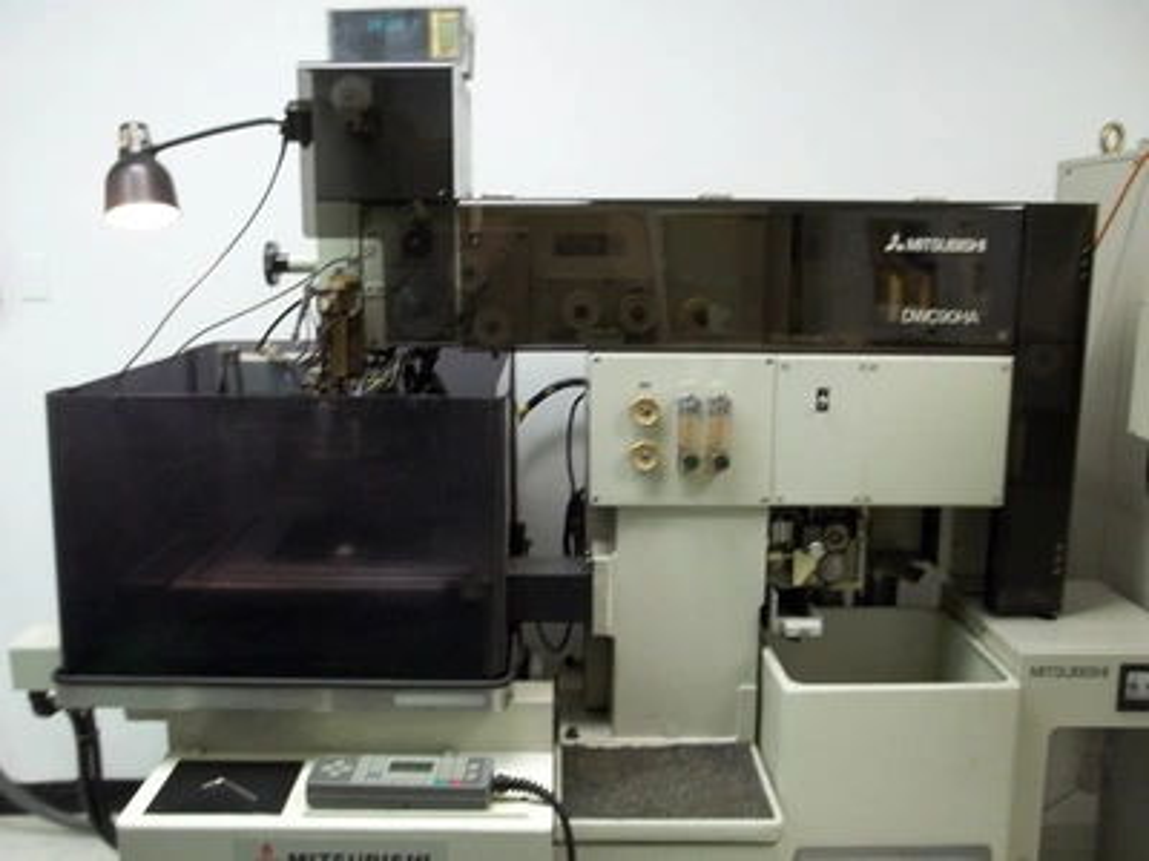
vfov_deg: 42.9
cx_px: 574
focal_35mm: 33
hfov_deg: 55.4
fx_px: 1095
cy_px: 430
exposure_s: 1/20
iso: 160
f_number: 3.3
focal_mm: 5.9
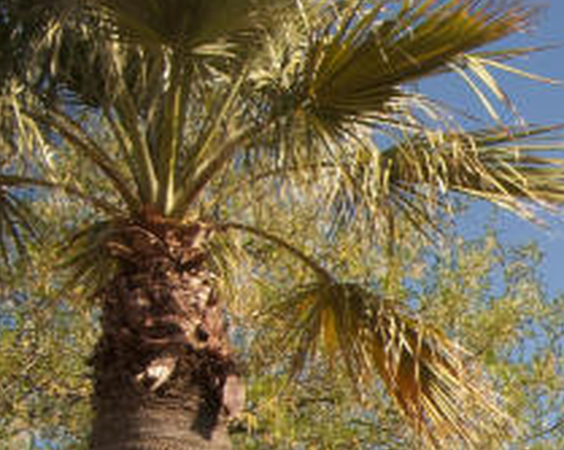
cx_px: 1160
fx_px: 2853
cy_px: 719
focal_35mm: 171
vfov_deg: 8.8
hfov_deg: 10.3
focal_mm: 22
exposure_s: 1/500
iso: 500
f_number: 11
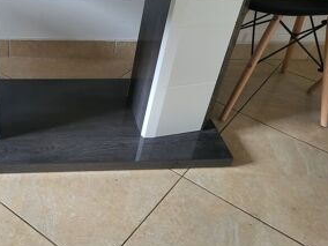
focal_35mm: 44
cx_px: 67
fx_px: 417
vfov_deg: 32.8
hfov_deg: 41.2
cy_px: 99
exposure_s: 1/50
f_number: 1.8
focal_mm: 4.25
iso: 400
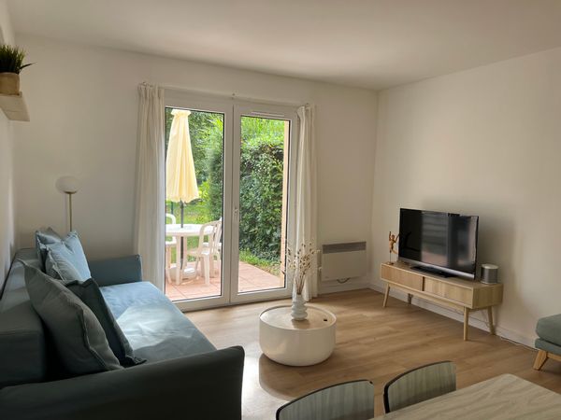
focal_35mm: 26
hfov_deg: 67.3
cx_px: 280
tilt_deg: -5.1
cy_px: 210
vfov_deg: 53.1
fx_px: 421
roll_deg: -1.3
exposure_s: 1/172
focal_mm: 5.7
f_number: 1.5
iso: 40
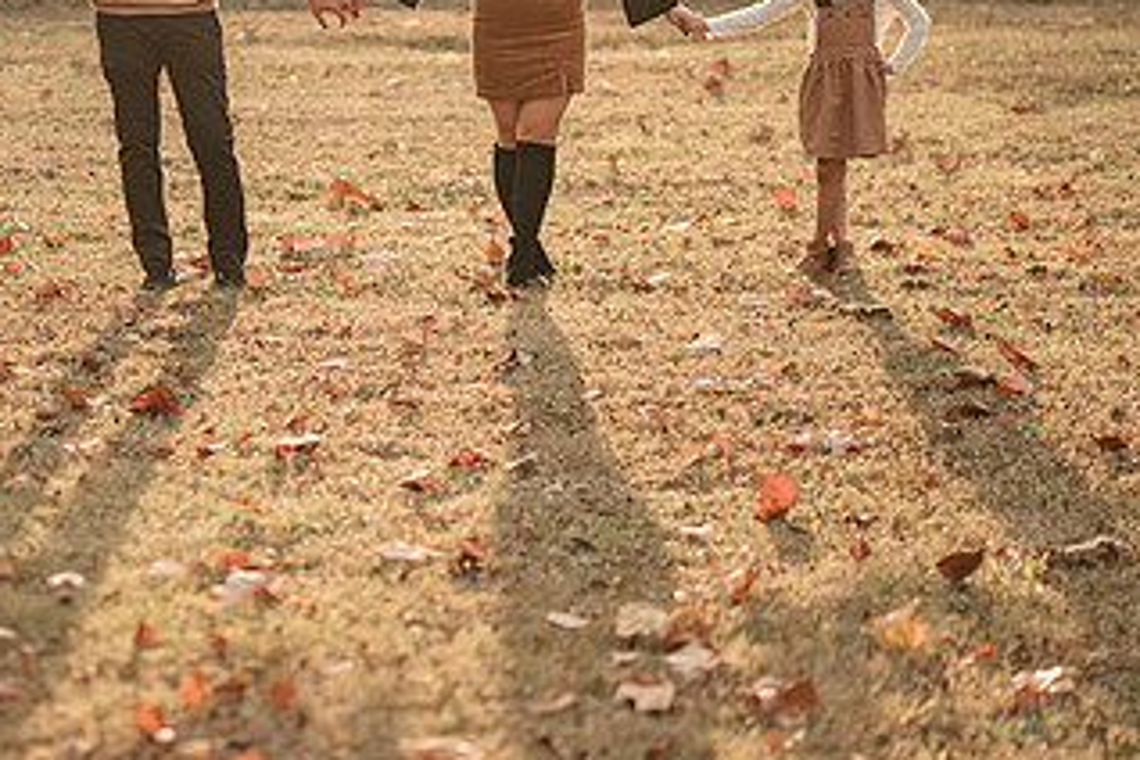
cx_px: 258
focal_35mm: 155
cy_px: 278
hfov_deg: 13.2
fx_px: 4908
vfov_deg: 8.9
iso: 160
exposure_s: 1/1250
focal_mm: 85
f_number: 1.8
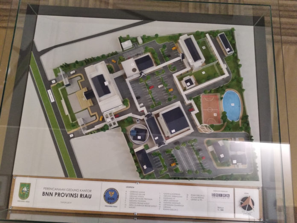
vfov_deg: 53.1
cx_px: 148
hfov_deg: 67.3
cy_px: 112
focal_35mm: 26
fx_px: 223
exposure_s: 1/25
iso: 1250
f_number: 2.2
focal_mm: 3.81
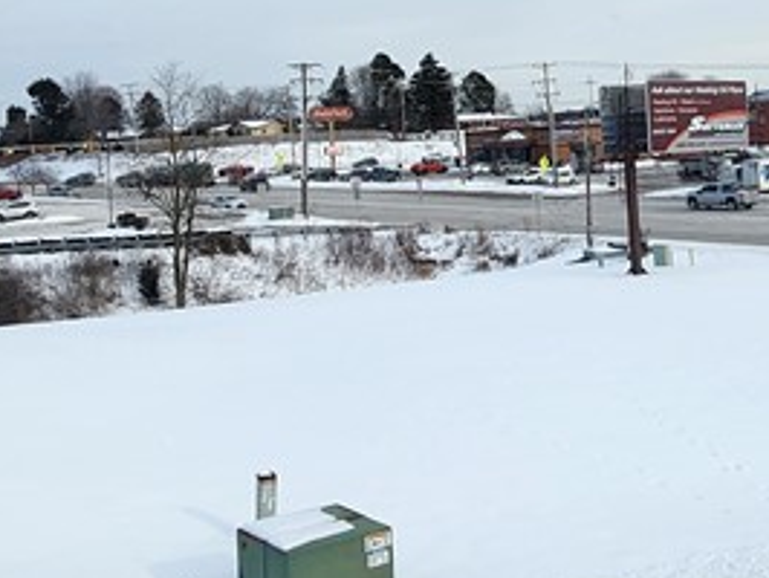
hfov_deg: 37.3
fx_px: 1112
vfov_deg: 28.5
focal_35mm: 50
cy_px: 107
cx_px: 570
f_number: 2.2
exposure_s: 1/2038
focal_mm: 2.2
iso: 50
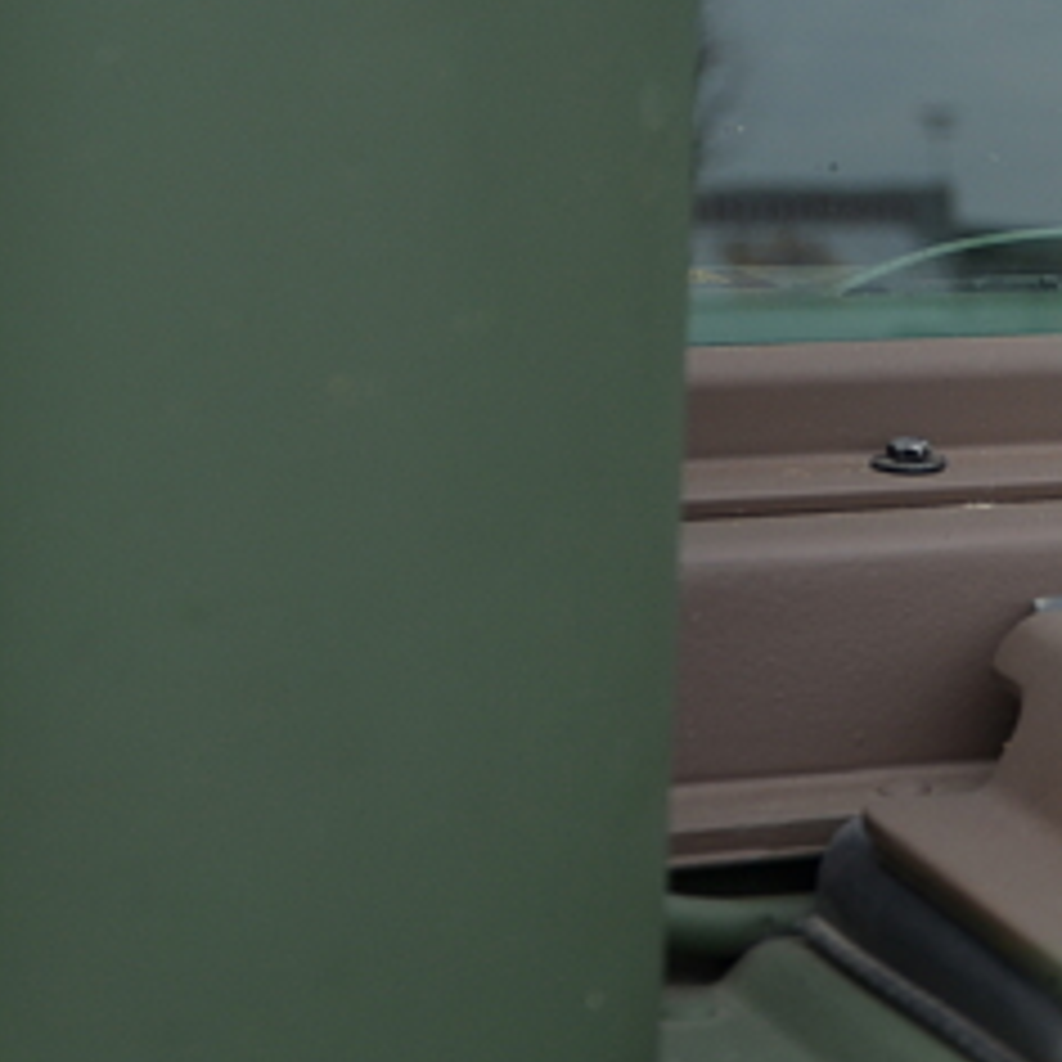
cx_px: 1760
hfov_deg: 11.9
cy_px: 230
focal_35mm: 138
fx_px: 4790
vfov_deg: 12.6
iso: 100
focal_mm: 32
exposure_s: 1/400
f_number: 4.2
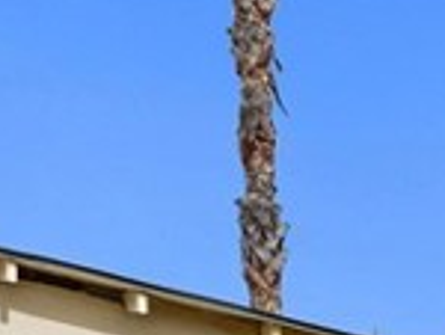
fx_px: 2446
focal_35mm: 190
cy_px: 943
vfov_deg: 7.1
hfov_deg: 10.3
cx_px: 442
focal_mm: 29
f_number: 6.3
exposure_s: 1/250
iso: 100
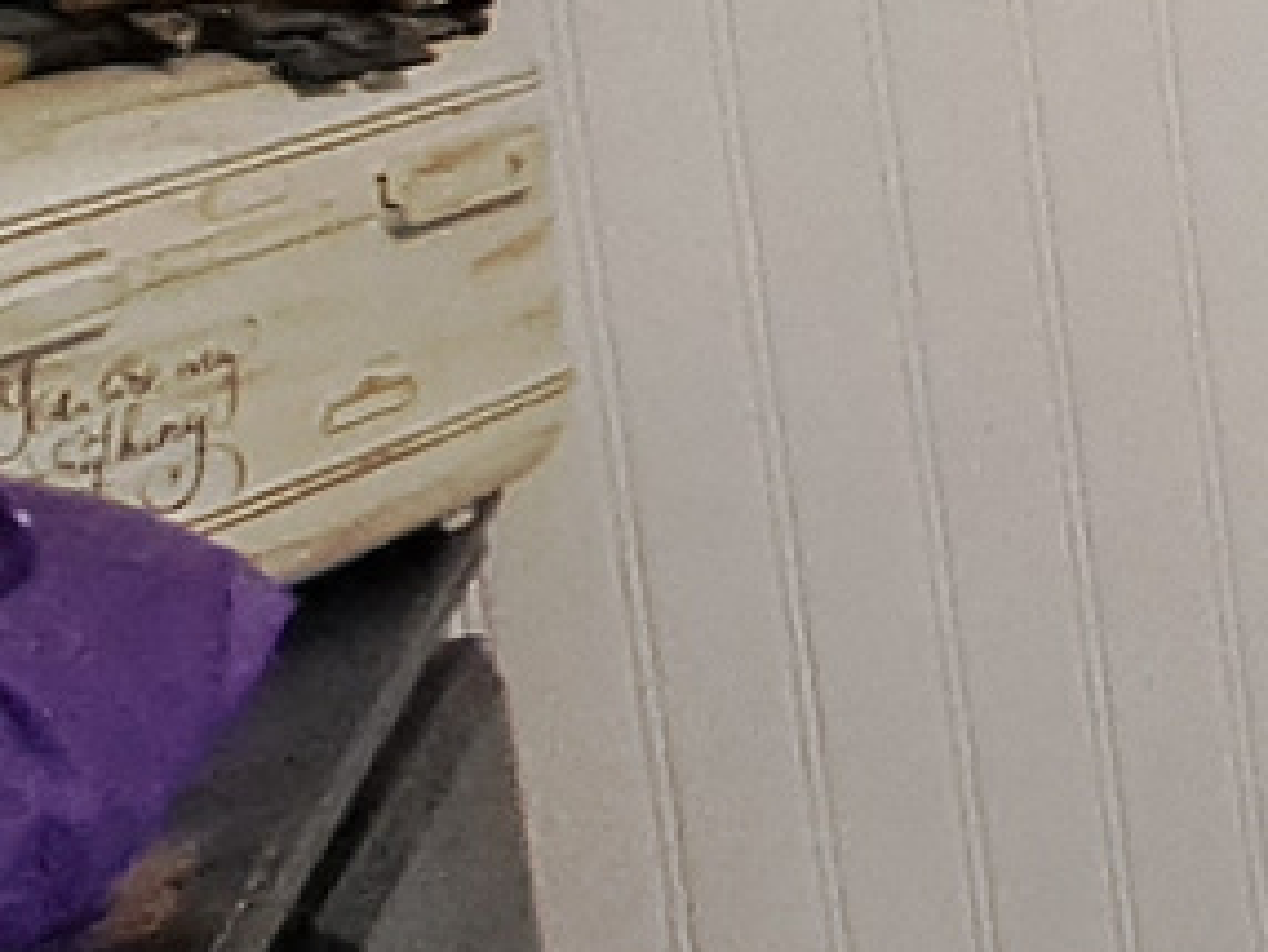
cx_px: 4469
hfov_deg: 9.5
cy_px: -266
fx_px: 3409
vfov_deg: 15.2
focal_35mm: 93
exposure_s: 1/40
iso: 160
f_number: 2.2
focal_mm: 1.74
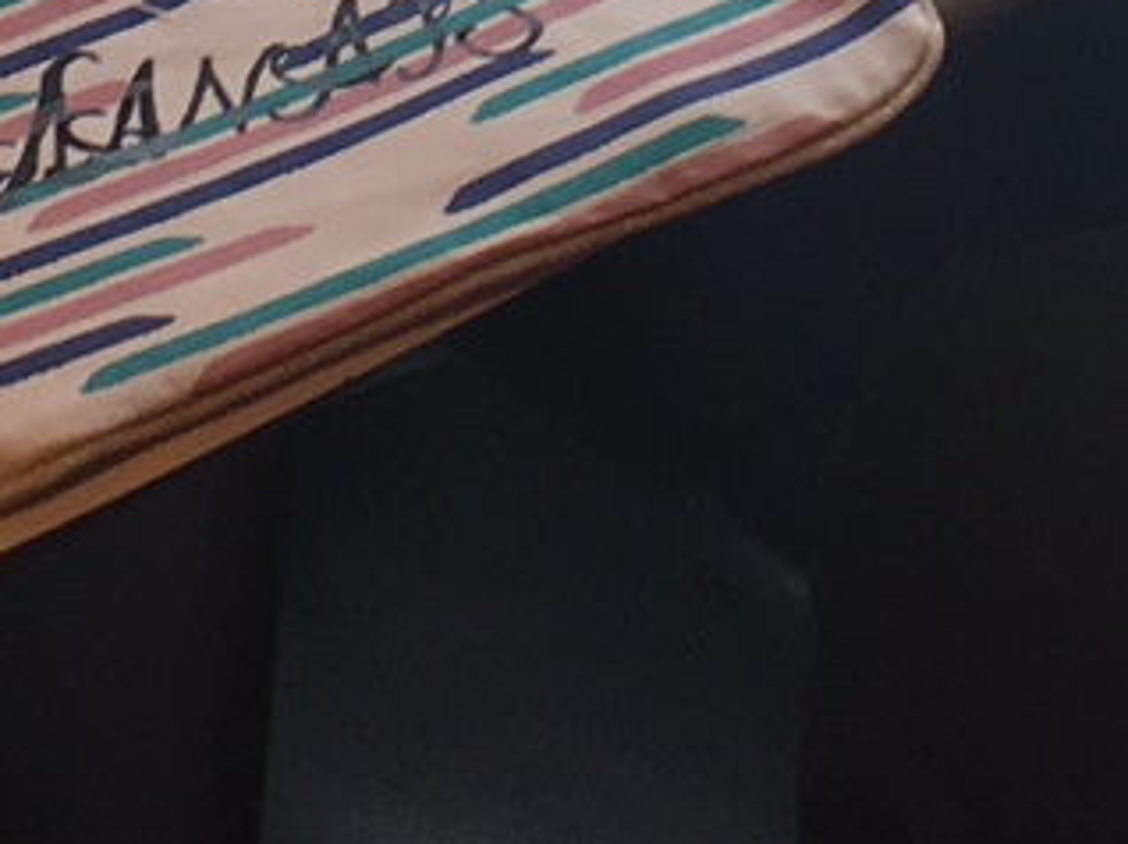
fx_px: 5991
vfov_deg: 7.6
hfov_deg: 10.7
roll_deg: -5.6
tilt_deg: -29.0
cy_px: -1000
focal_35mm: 184
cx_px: 312
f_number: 2.2
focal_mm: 4.15
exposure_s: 1/50
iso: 32
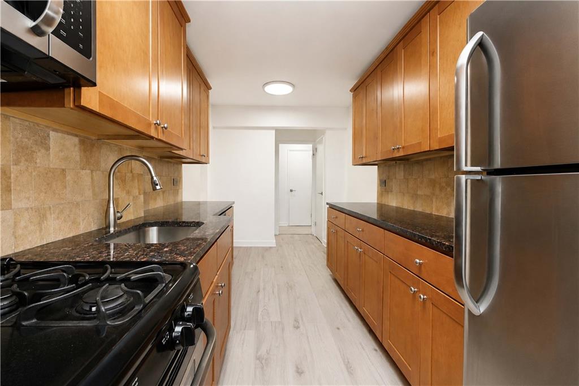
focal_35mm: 15
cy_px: 193
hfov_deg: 100.4
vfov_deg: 77.3
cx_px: 290
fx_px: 241
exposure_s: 1/100
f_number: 8
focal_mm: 10
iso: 1250
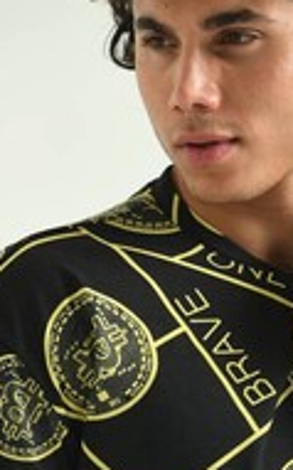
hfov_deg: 2.8
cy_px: 647
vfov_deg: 4.5
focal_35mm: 462
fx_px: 5916
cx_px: 293
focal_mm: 160
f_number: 6.3
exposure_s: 1/160
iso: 100
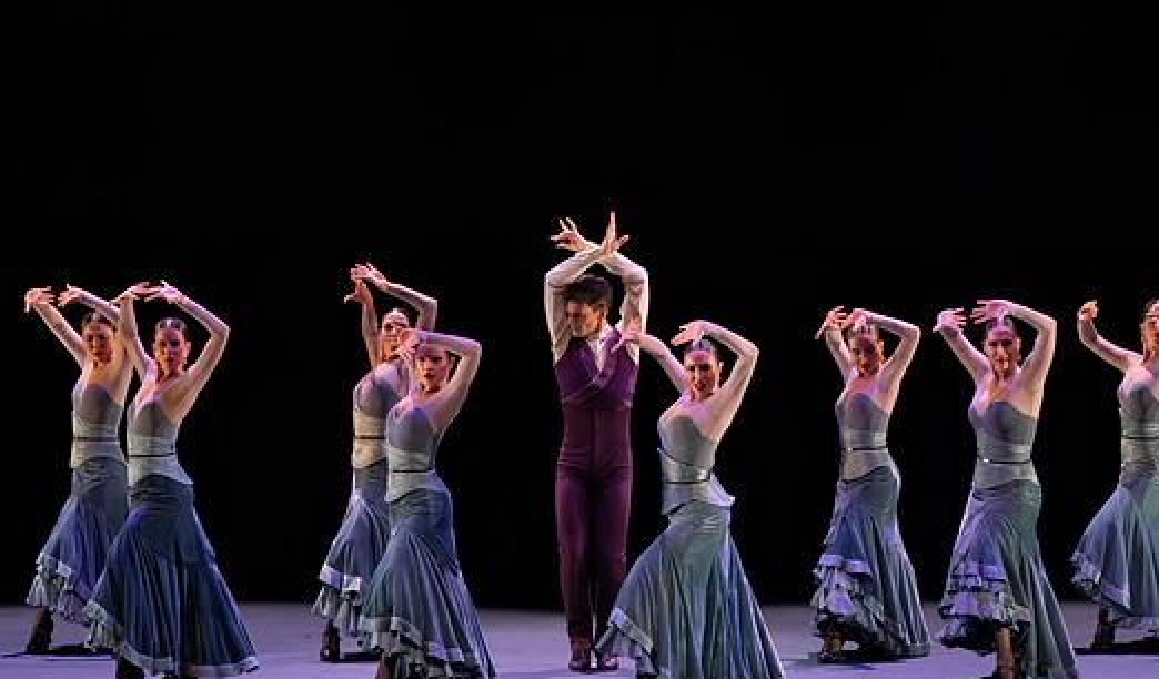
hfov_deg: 8.1
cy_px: 474
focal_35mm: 262
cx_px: 637
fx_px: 8135
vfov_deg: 4.8
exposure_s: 1/400
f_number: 6.3
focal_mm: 198
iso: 10000
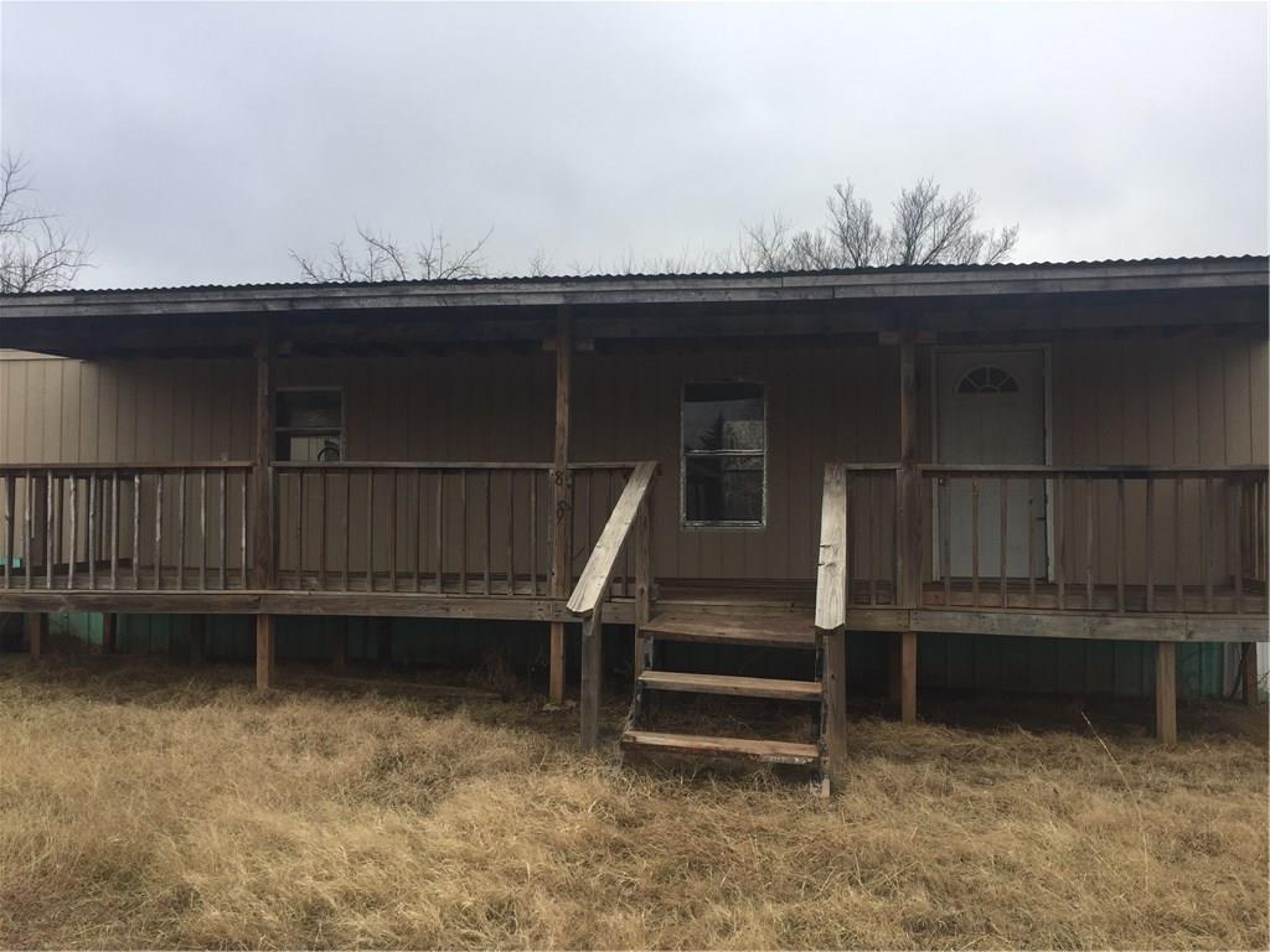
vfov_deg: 48.2
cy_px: 476
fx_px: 1064
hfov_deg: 61.7
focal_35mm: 29
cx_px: 635
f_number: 2.2
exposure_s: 1/1014
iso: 32
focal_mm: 4.15
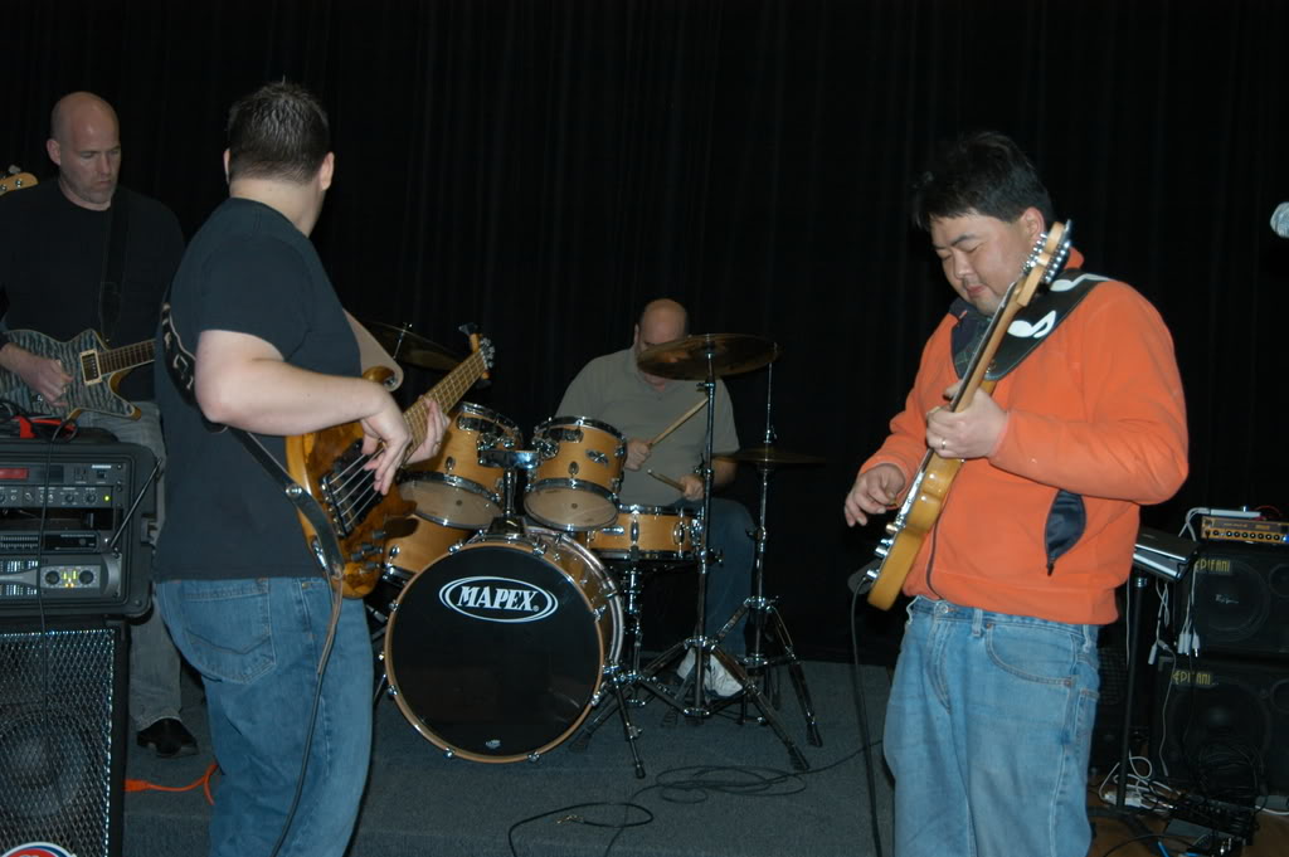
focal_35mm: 48
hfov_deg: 41.1
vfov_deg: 28.0
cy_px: 428
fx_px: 1717
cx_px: 644
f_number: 4
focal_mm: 32
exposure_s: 1/60
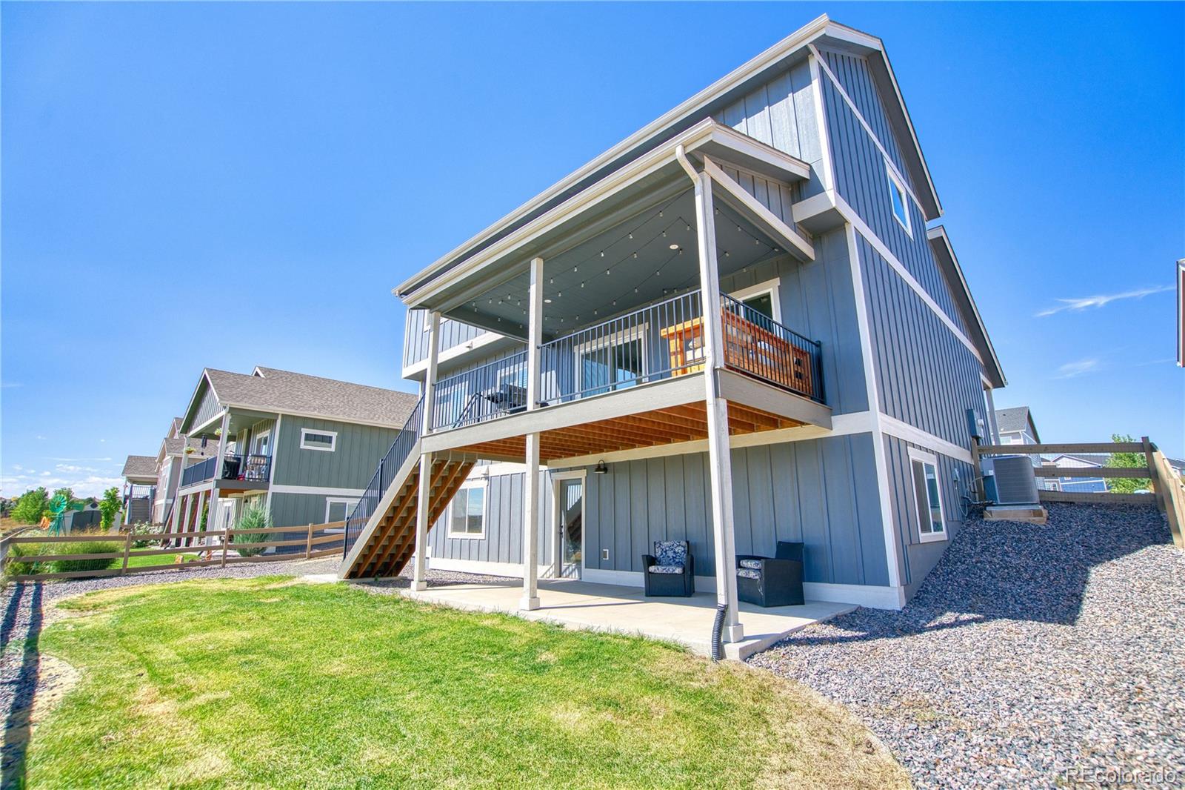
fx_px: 527
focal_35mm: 16
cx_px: 592
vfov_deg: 73.7
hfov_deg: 96.7
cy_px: 395
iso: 500
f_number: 5
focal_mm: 16
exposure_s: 1/1250
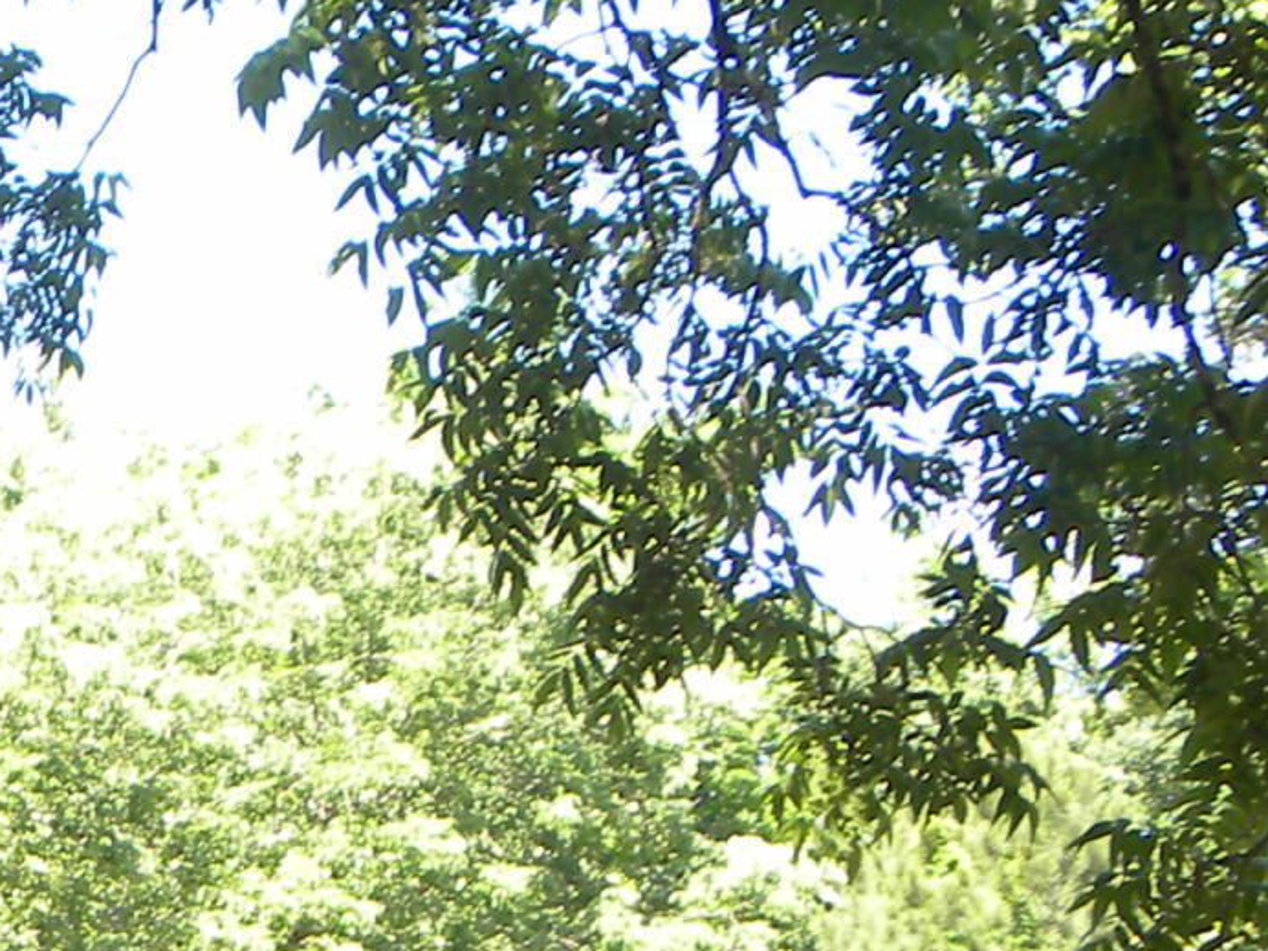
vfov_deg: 10.1
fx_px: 5238
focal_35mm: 143
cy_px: 1413
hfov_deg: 12.8
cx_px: -878
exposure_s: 1/90
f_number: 3.2
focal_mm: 5.9
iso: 64
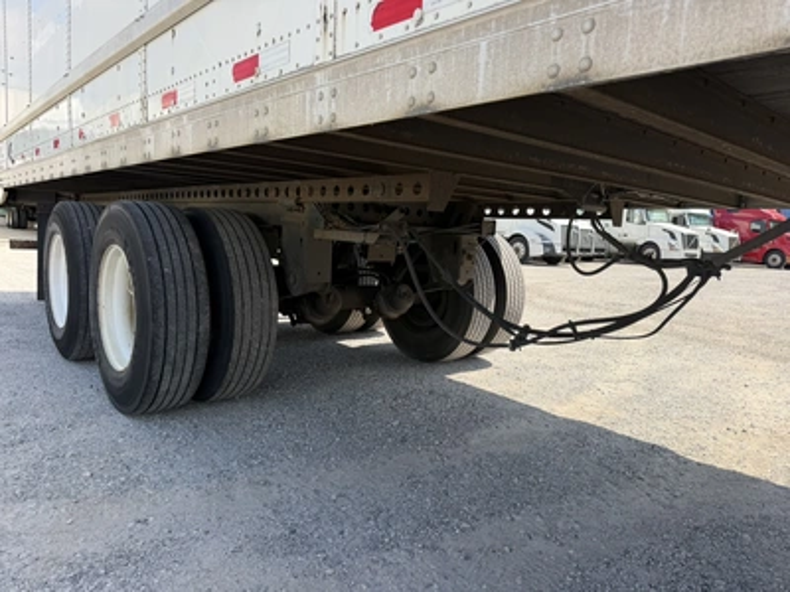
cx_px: 395
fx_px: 548
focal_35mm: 24
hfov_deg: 71.6
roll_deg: -3.5
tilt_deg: -4.4
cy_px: 296
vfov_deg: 56.8
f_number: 1.78
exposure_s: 1/1727
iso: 80
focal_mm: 6.76
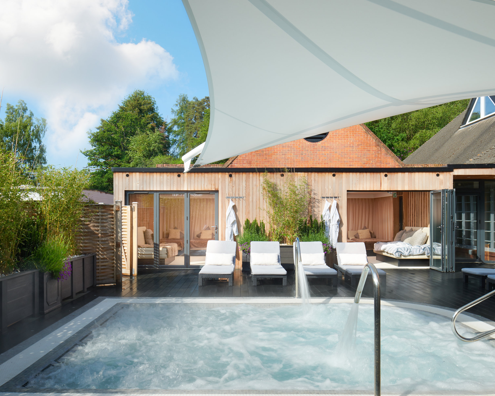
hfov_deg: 60.4
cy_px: 214
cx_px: 236
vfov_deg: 49.9
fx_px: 425
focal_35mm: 29
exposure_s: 1/40
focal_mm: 21
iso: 160
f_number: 16
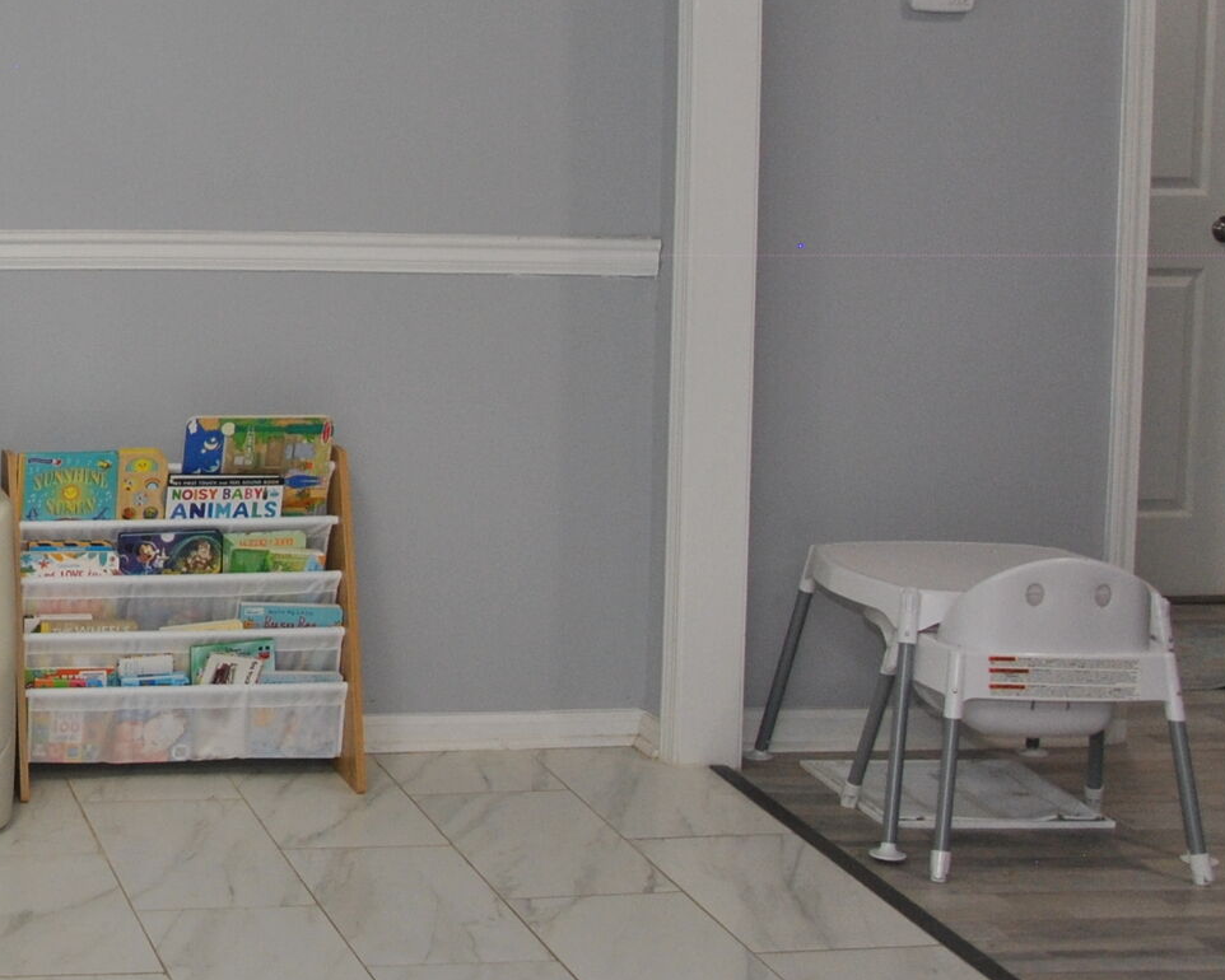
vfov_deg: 18.8
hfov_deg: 21.3
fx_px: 2937
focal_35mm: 81
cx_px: -387
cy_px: 255
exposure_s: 1/60
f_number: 4
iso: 200
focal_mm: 18
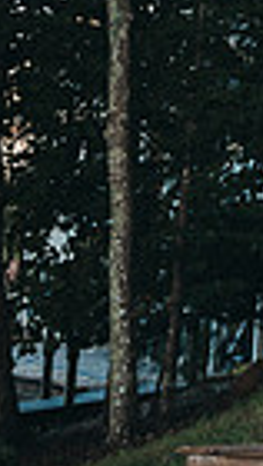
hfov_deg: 8.0
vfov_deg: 17.1
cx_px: 854
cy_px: 62
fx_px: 1534
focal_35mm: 124
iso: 100
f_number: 2.8
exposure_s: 1/125
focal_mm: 28
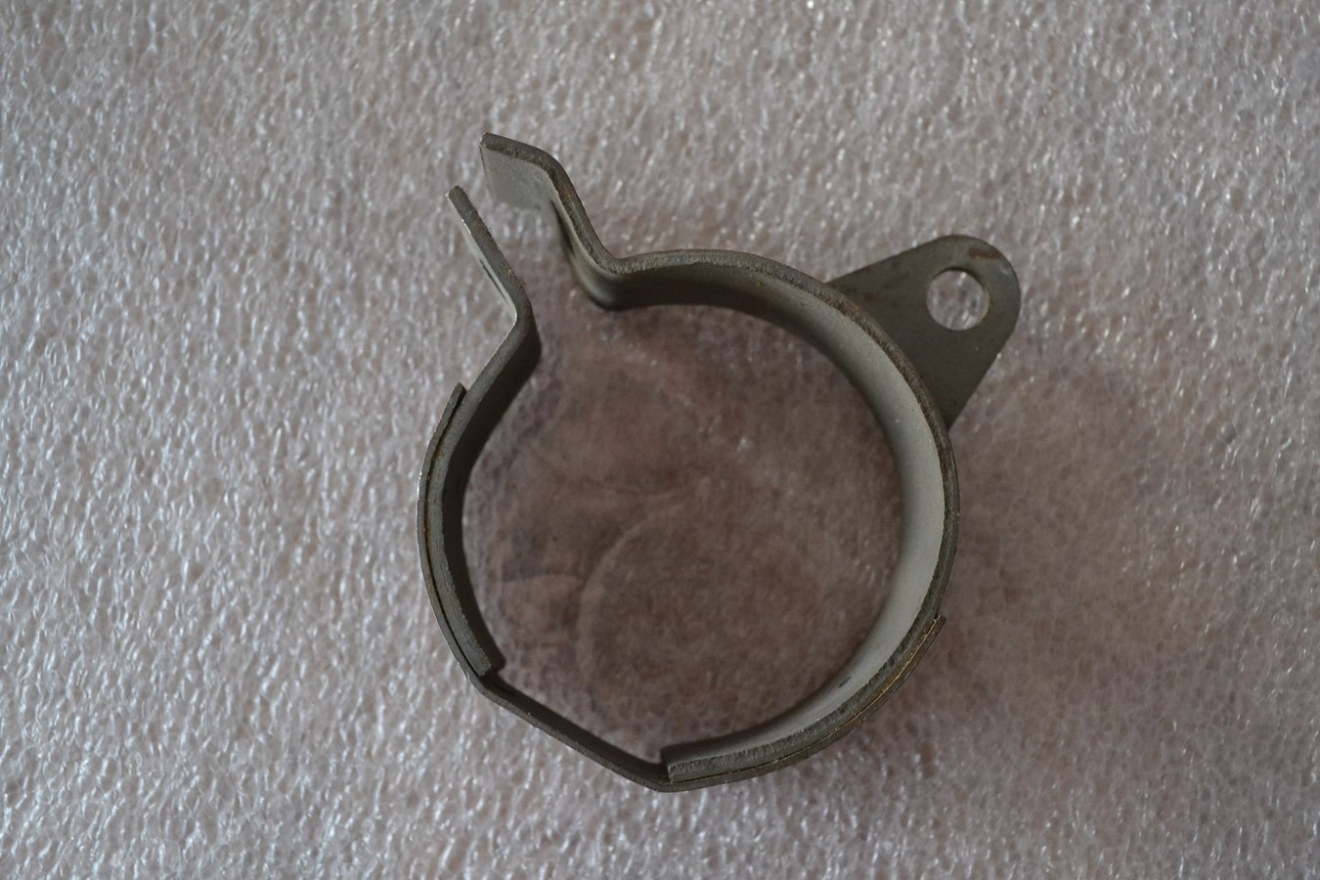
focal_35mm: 48
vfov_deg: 28.1
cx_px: 660
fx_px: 1760
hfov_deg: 41.1
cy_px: 440
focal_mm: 32
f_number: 4.8
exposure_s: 1/60
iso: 2000
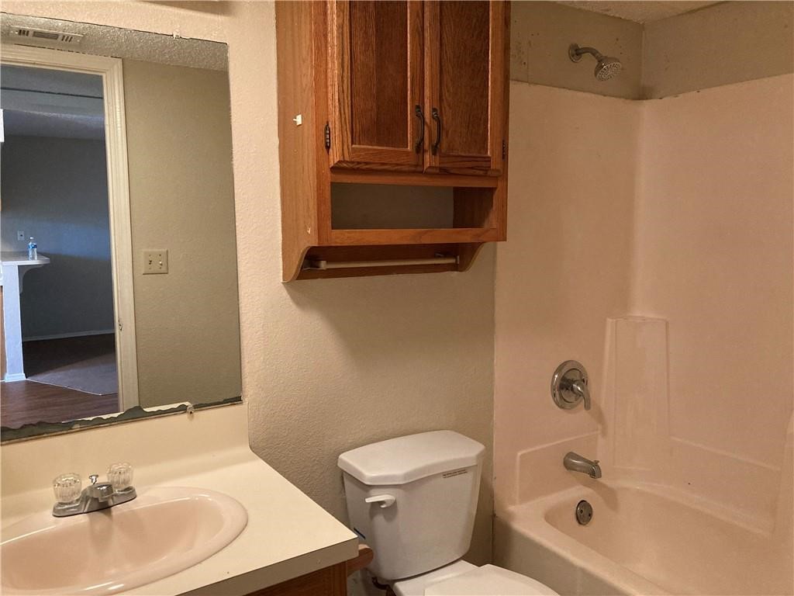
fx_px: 642
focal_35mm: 28
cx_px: 397
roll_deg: -0.4
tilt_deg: -6.2
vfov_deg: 49.7
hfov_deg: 63.4
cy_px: 298
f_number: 1.8
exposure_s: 1/40
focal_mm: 3.99
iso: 400
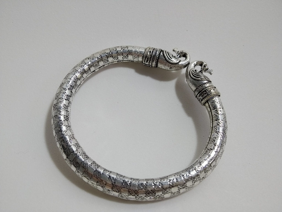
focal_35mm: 26
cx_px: 141
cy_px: 106
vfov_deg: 53.1
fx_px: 212
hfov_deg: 67.3
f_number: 2.2
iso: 125
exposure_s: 1/33
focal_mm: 3.82
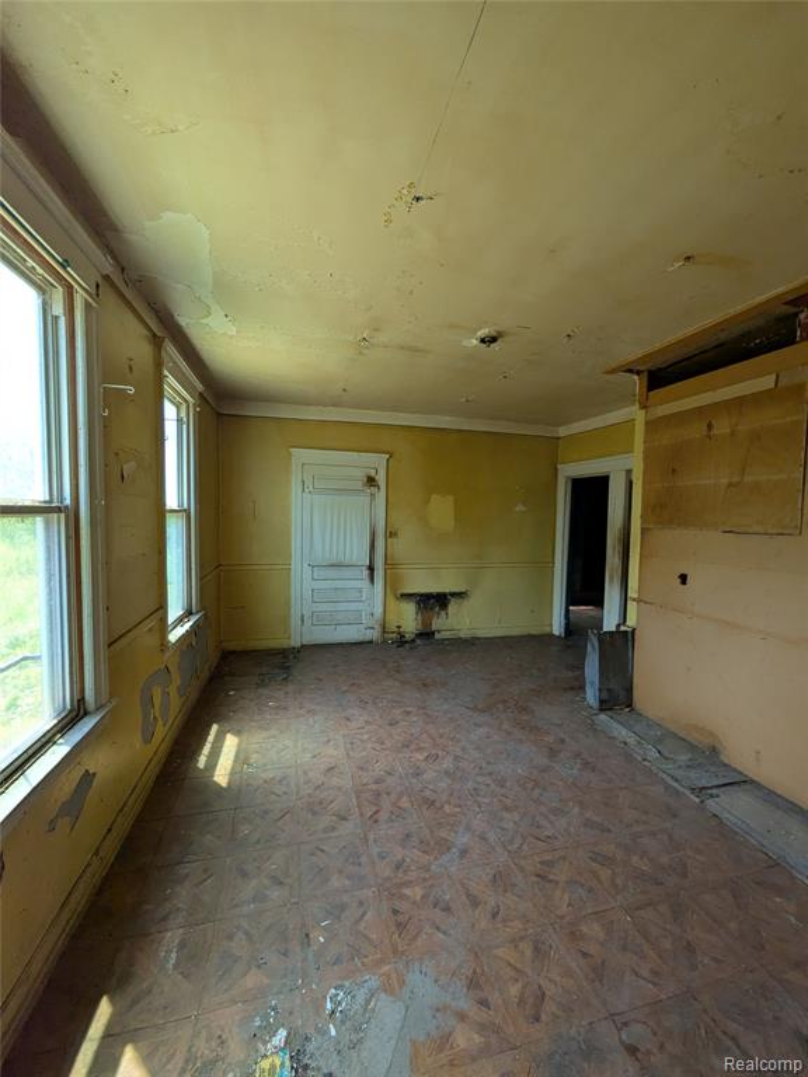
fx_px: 436
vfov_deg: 102.1
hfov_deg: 85.7
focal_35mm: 14
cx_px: 404
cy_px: 538
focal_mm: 1.83
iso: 115
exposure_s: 1/120
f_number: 2.2
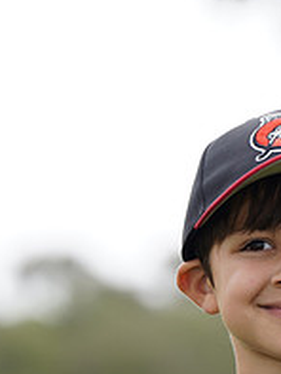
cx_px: 309
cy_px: 446
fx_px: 5838
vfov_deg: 3.7
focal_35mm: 540
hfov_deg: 2.8
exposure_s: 1/250
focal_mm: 191
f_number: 5.6
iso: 100
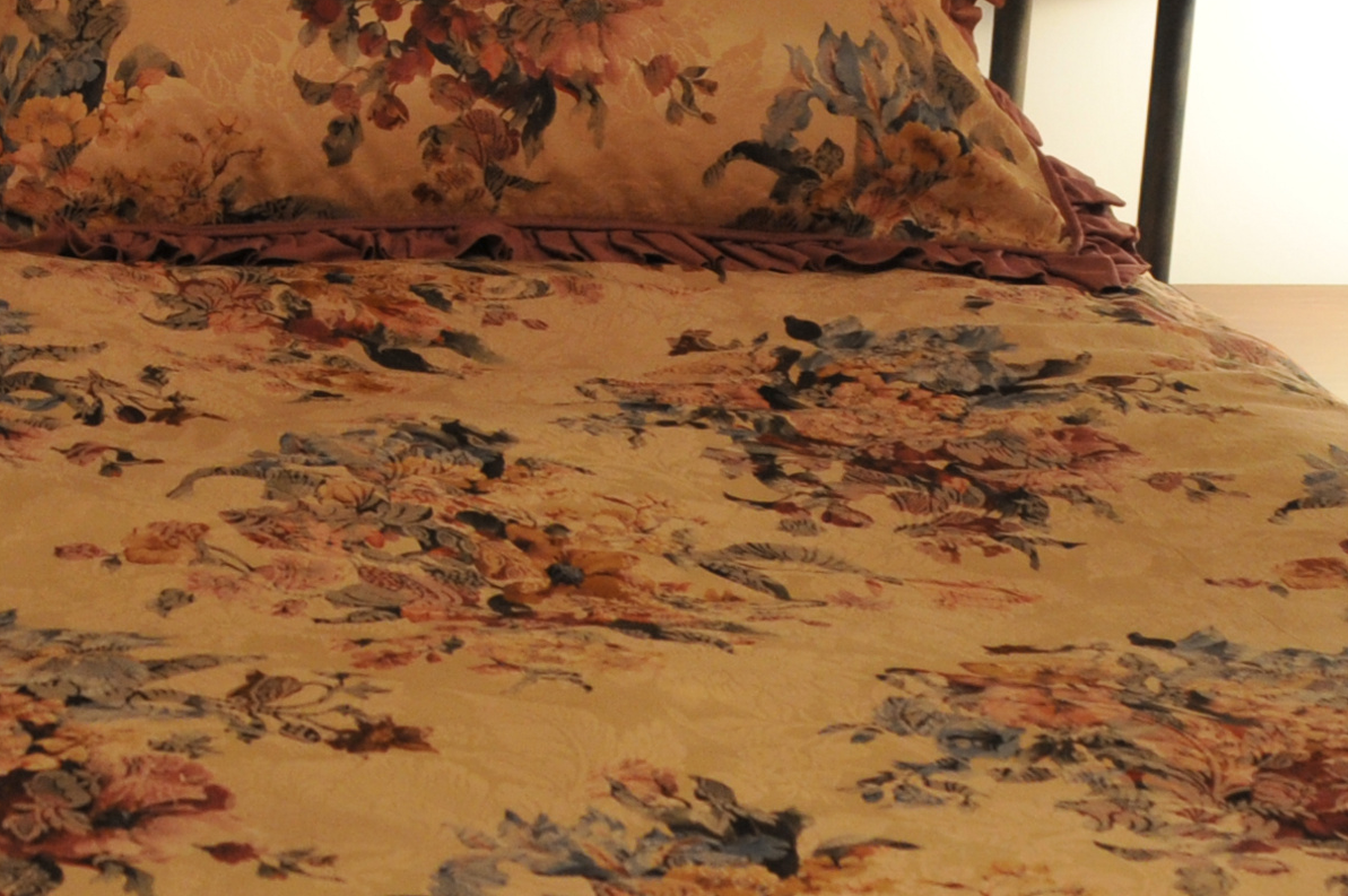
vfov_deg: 12.4
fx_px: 4077
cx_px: -85
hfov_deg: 18.2
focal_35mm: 109
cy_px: 73
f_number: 3.5
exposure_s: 1/30
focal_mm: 20
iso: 400
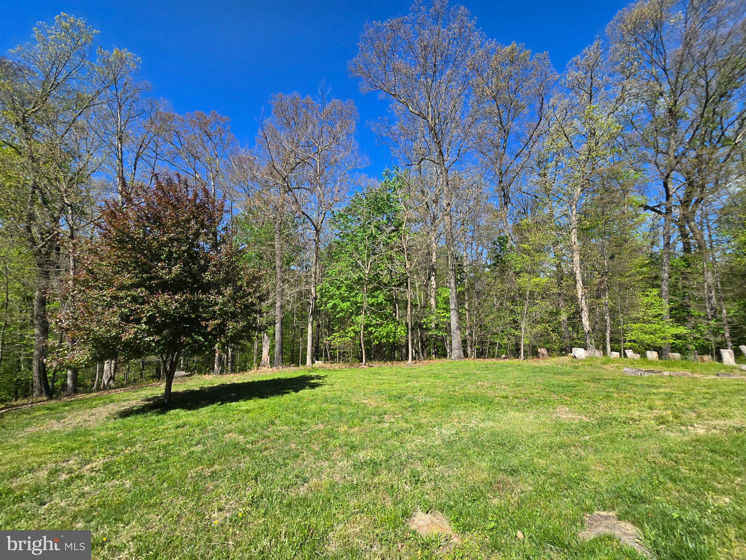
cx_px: 373
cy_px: 280
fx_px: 280
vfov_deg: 89.9
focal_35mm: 13
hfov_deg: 106.2
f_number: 2.2
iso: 50
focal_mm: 2.2
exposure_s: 1/1879
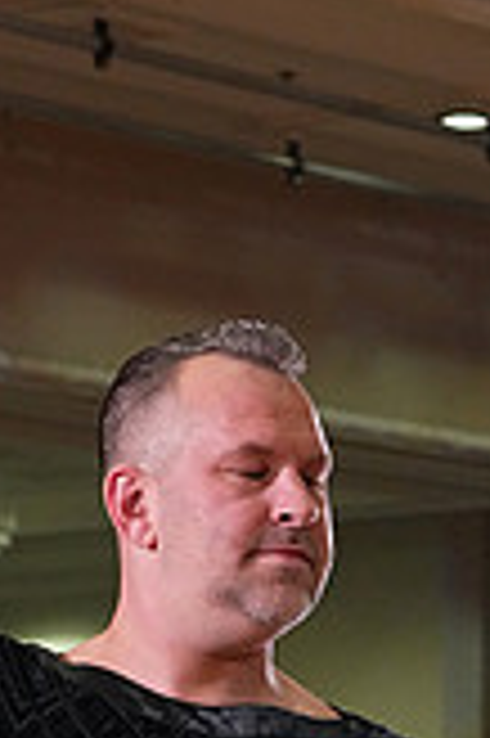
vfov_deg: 8.1
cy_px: 1220
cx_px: 784
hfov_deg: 5.5
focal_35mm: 248
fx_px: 5074
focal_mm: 70
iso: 5000
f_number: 5.6
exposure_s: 1/320
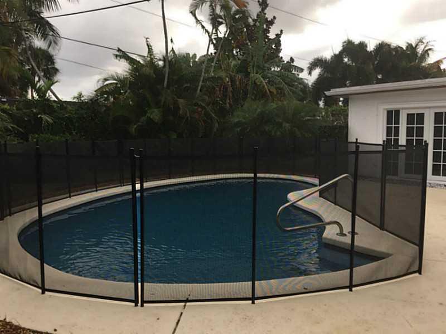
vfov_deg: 48.2
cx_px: 223
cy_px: 167
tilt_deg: -5.5
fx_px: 374
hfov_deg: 61.7
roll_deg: -0.4
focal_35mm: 29
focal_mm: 4.15
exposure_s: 1/719
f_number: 2.2
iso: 32
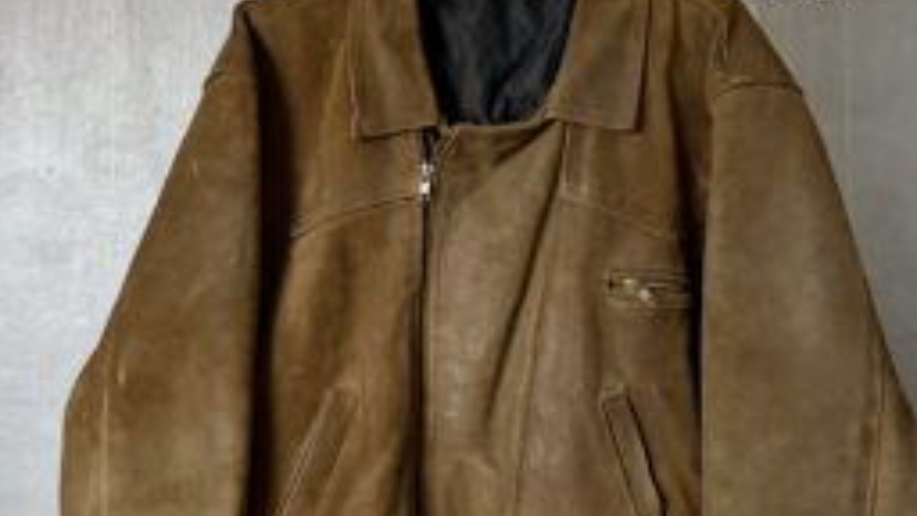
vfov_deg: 32.6
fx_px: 875
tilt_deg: +0.0
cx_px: 446
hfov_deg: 55.3
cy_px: 185
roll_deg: -1.0
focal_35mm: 36
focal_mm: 6.76
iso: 1250
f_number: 1.78
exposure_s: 1/30
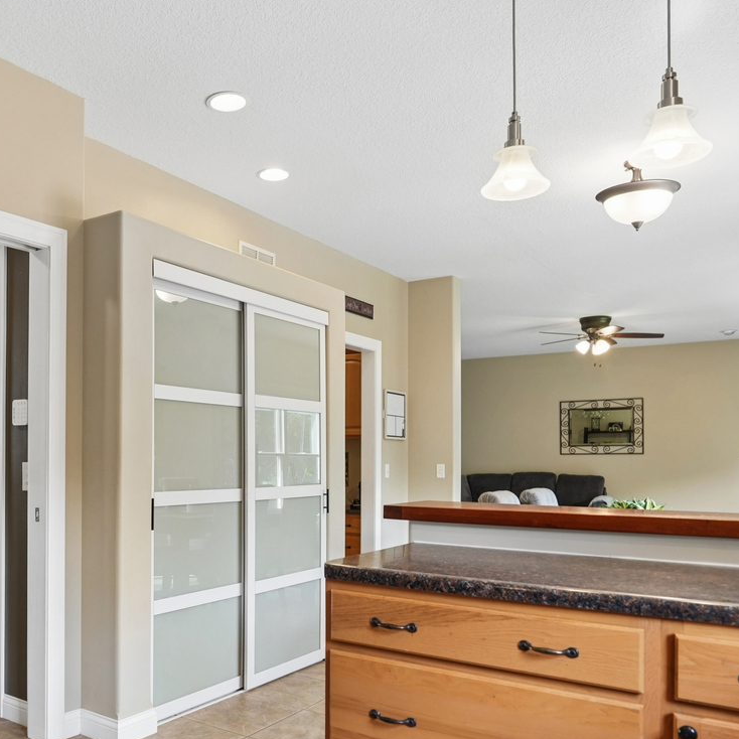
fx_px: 725
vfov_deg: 53.4
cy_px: 464
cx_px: 191
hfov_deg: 51.9
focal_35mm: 30
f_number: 5
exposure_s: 1/50
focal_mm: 16
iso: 400
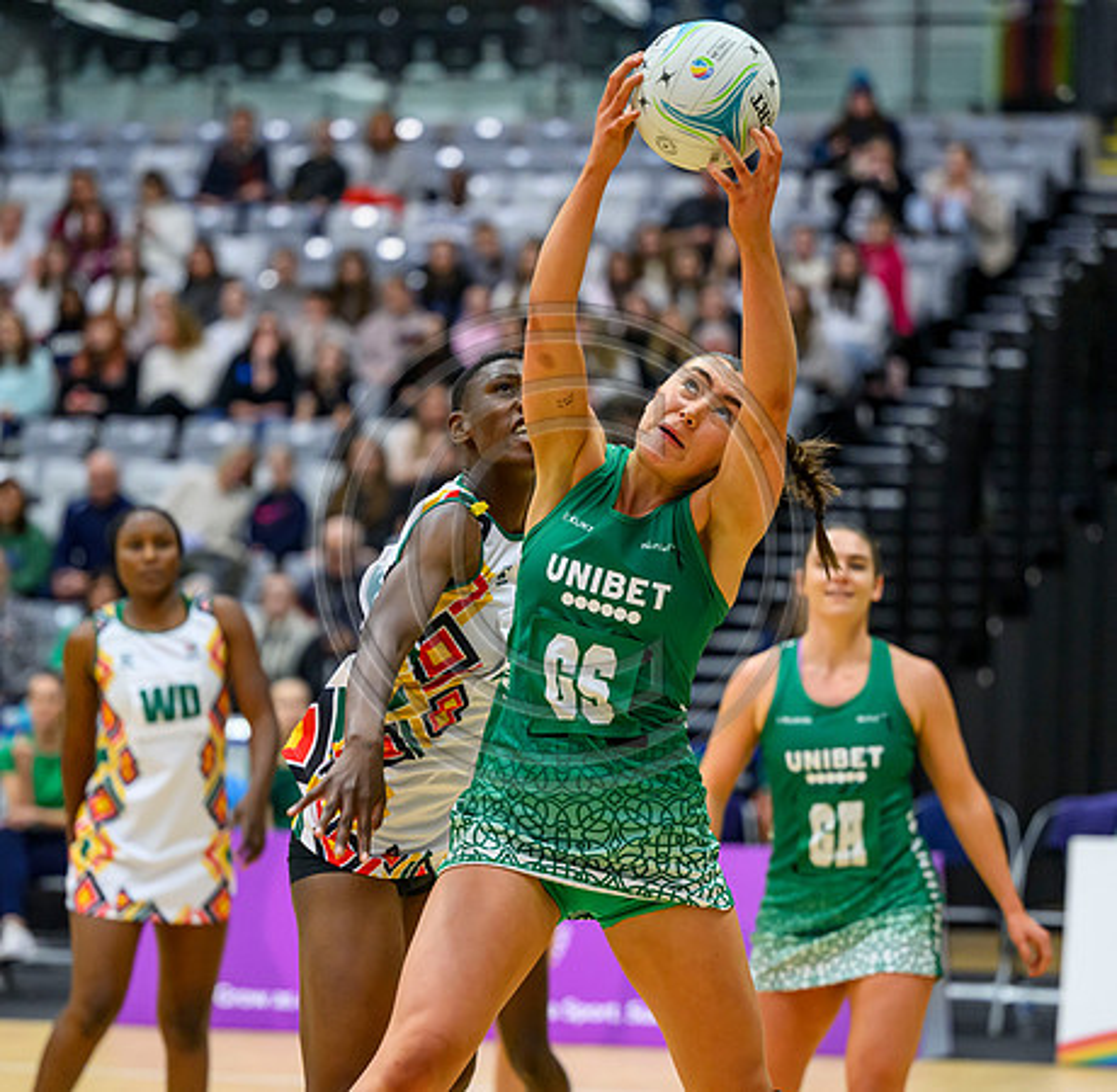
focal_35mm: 163
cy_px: 564
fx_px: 5879
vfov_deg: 10.6
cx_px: 635
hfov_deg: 10.9
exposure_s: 1/1000
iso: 4000
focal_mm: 125
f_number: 2.8
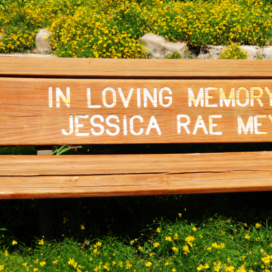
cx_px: 176
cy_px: 140
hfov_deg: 22.5
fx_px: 682
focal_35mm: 77
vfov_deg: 22.6
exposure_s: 1/2000
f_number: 5.6
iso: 250
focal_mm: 35
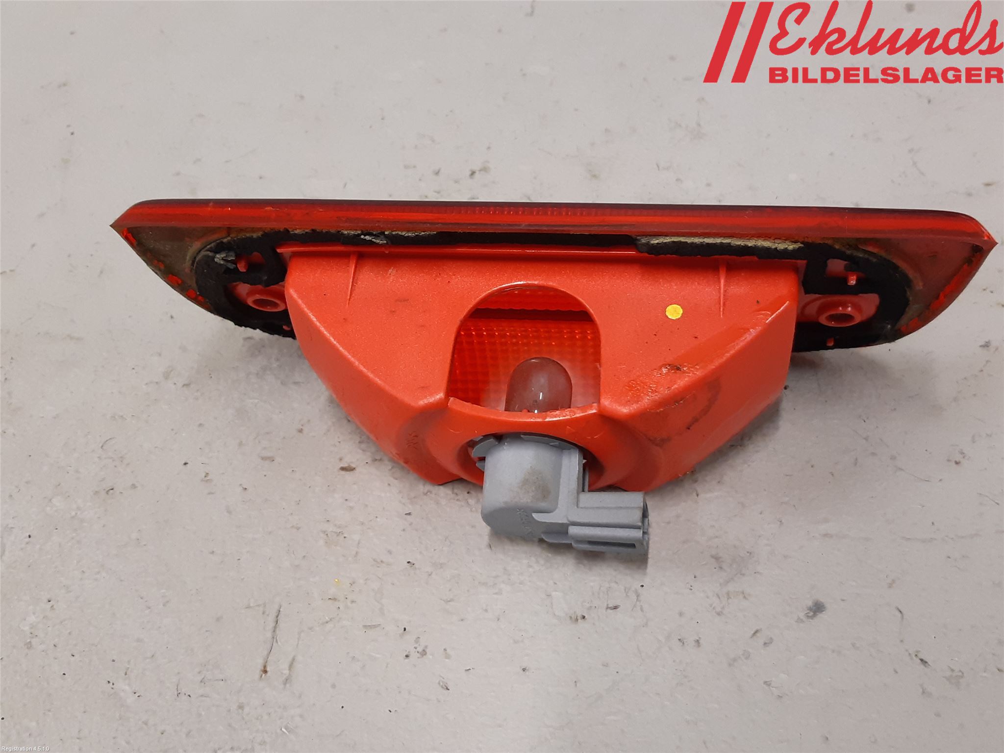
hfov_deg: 67.3
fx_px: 754
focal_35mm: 26
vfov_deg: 53.1
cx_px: 502
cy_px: 376
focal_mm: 3.93
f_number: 1.7
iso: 160
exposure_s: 1/50
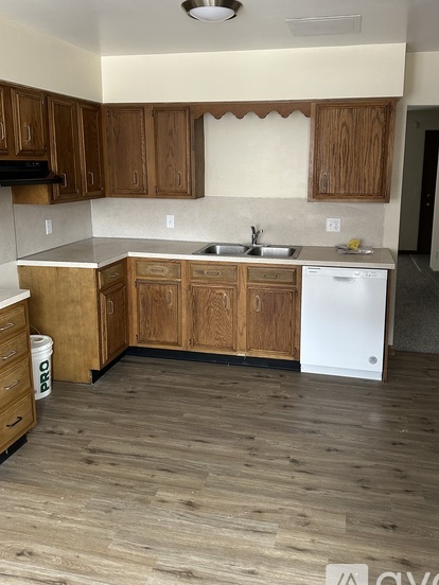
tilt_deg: -11.0
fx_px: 490
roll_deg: -0.9
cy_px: 253
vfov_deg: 61.4
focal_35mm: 29
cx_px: 232
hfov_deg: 48.2
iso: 320
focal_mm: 6.86
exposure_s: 1/60
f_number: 1.78
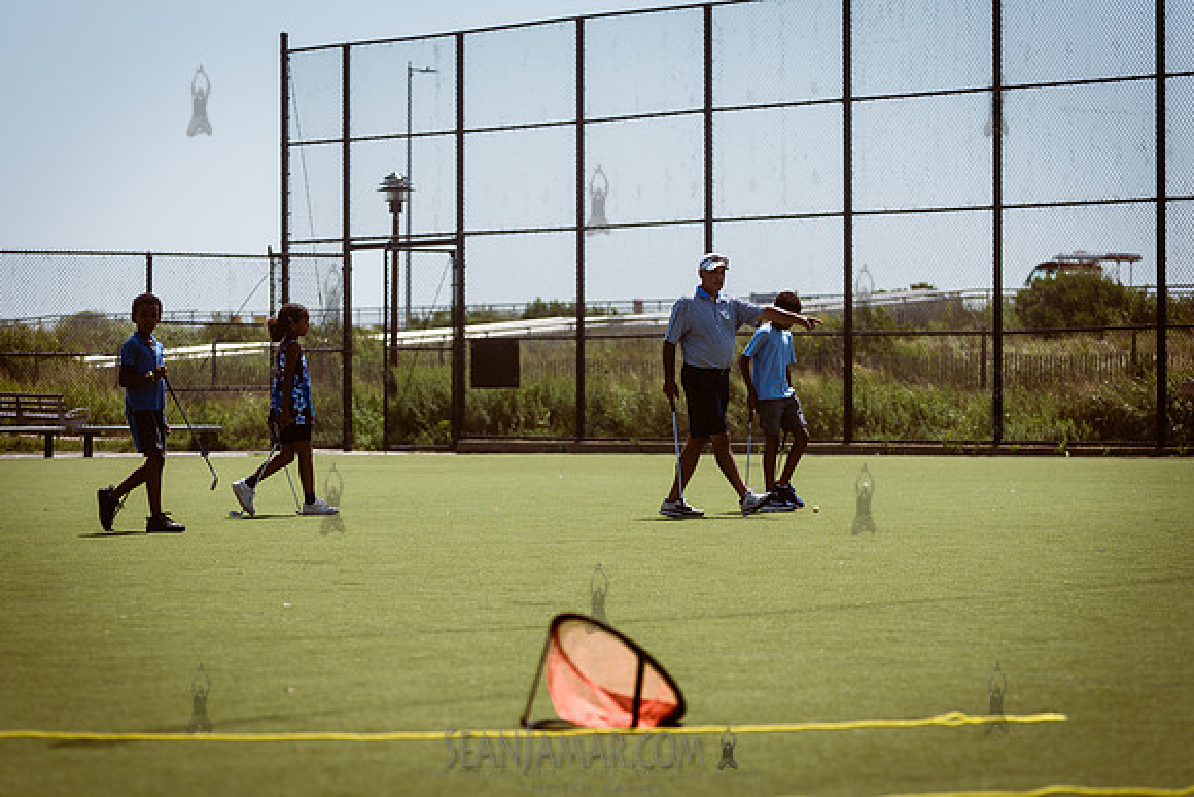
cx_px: 597
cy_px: 398
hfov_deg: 13.7
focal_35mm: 150
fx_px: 4968
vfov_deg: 9.2
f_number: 4
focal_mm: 145
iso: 100
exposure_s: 1/1600
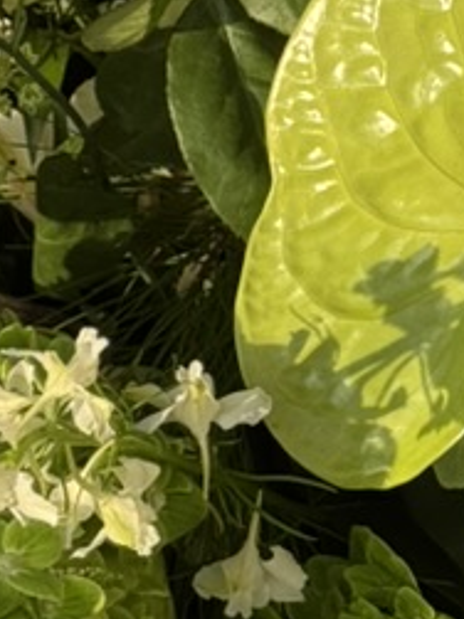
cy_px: 94
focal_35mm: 196
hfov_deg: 7.4
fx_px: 3506
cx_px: -370
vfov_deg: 10.1
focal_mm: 6.76
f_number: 1.78
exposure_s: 1/1366
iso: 64
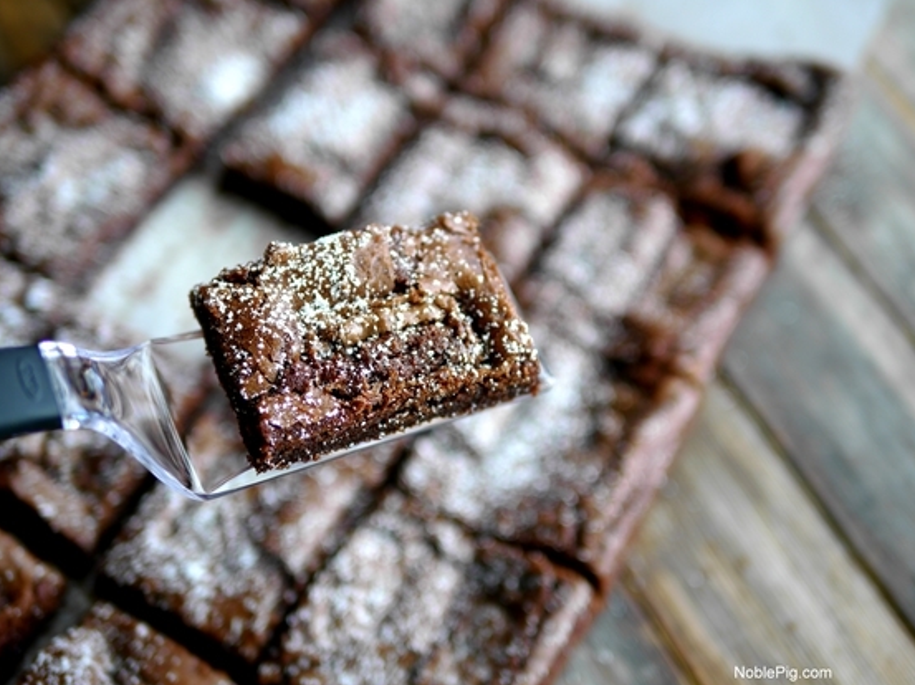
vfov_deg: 28.0
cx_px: 467
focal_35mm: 52
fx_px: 1374
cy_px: 355
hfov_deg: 36.8
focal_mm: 25
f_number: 1.6
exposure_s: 1/160
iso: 100
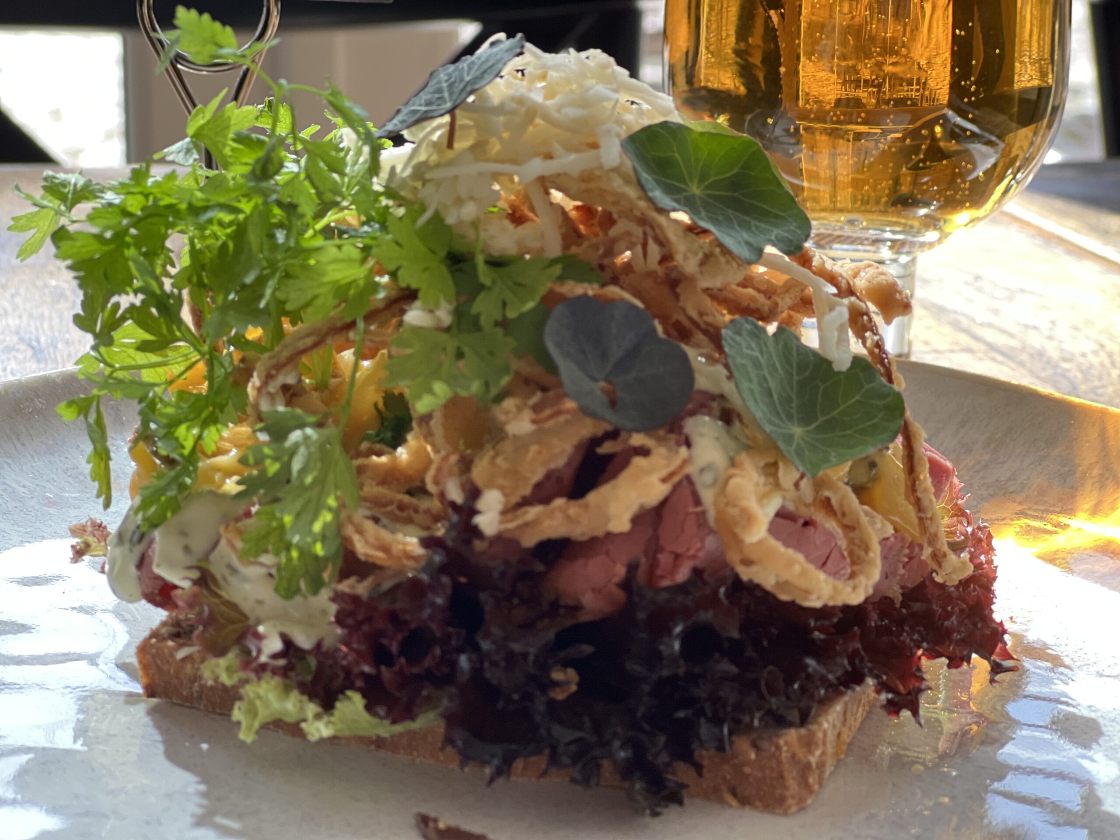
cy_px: 420
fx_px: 2491
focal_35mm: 77
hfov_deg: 25.3
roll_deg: -0.6
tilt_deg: -14.3
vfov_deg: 19.1
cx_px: 560
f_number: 2.8
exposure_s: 1/121
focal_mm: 9
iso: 80
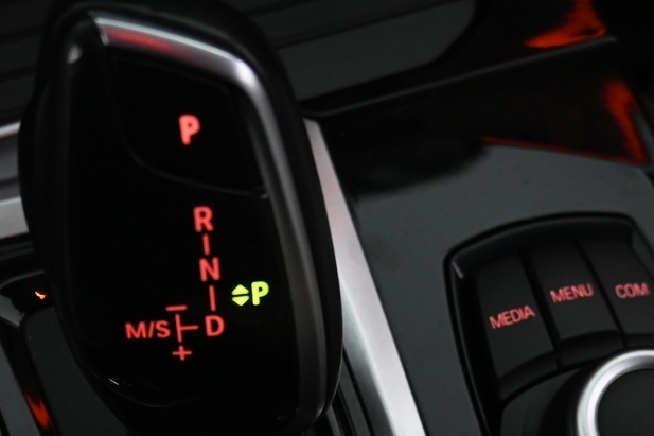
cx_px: 285
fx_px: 1144
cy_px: 431
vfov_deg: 20.9
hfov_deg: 31.9
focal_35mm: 63
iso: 640
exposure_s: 1/25
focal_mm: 16
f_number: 3.5
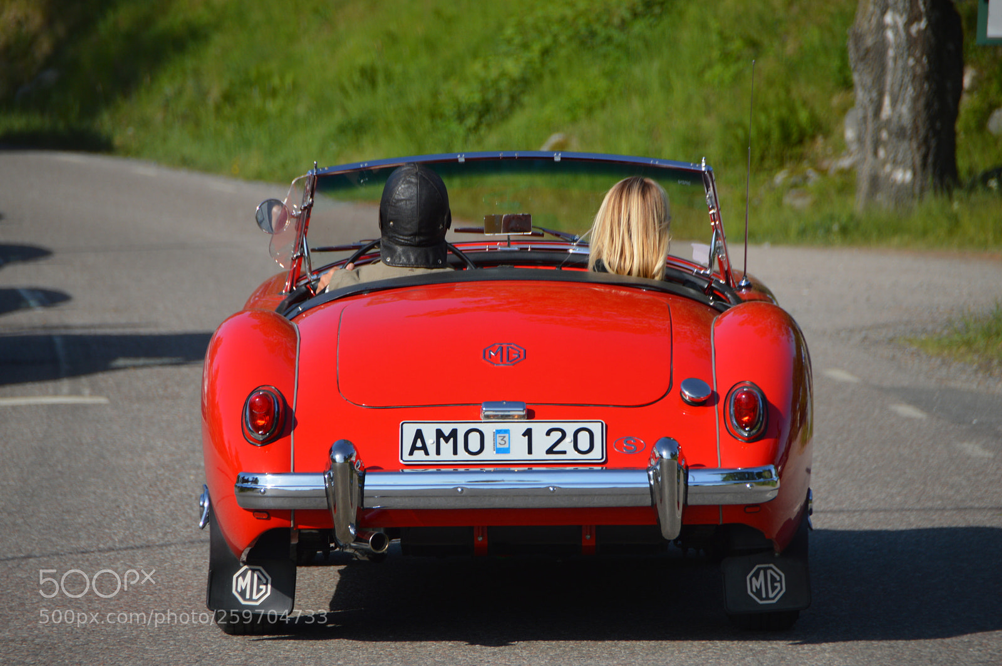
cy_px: 333
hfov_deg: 6.9
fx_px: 8343
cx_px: 501
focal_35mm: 300
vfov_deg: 4.6
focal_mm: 200
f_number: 6.3
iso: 110
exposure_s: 1/500
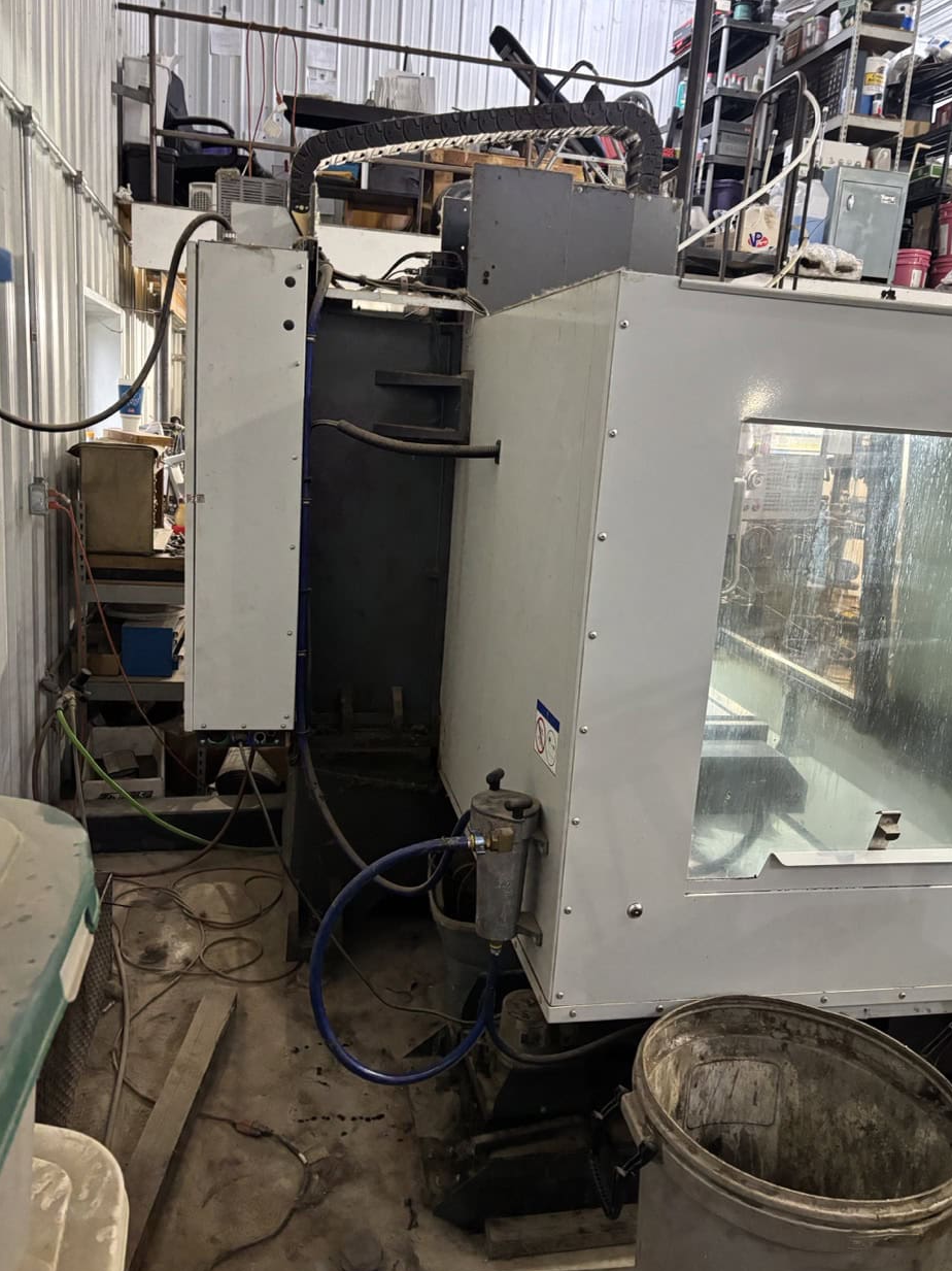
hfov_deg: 51.3
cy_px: 625
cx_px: 477
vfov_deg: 65.3
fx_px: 991
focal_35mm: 27
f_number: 1.6
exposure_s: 1/40
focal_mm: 6
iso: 500
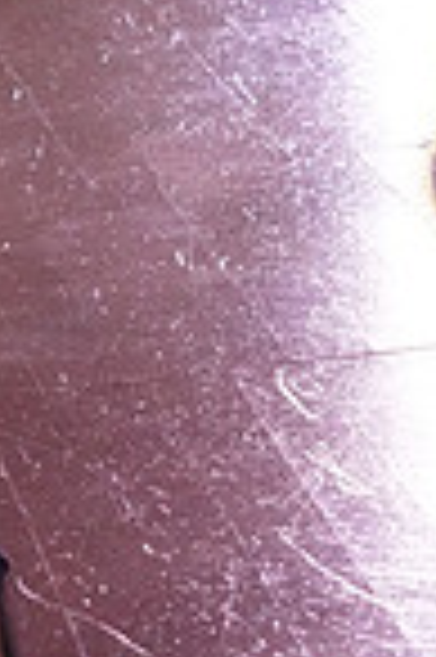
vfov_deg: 6.5
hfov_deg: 4.4
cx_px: 600
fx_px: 5645
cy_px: -598
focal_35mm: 310
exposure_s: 1/400
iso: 8000
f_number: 7.1
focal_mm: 52
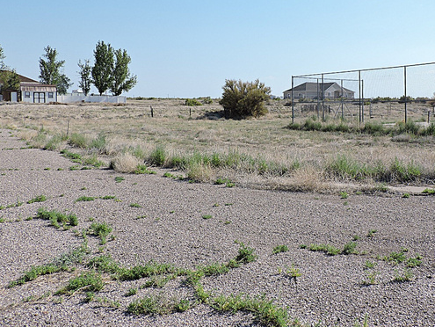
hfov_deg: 58.0
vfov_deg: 45.3
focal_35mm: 31
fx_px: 390
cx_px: 253
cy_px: 138
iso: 100
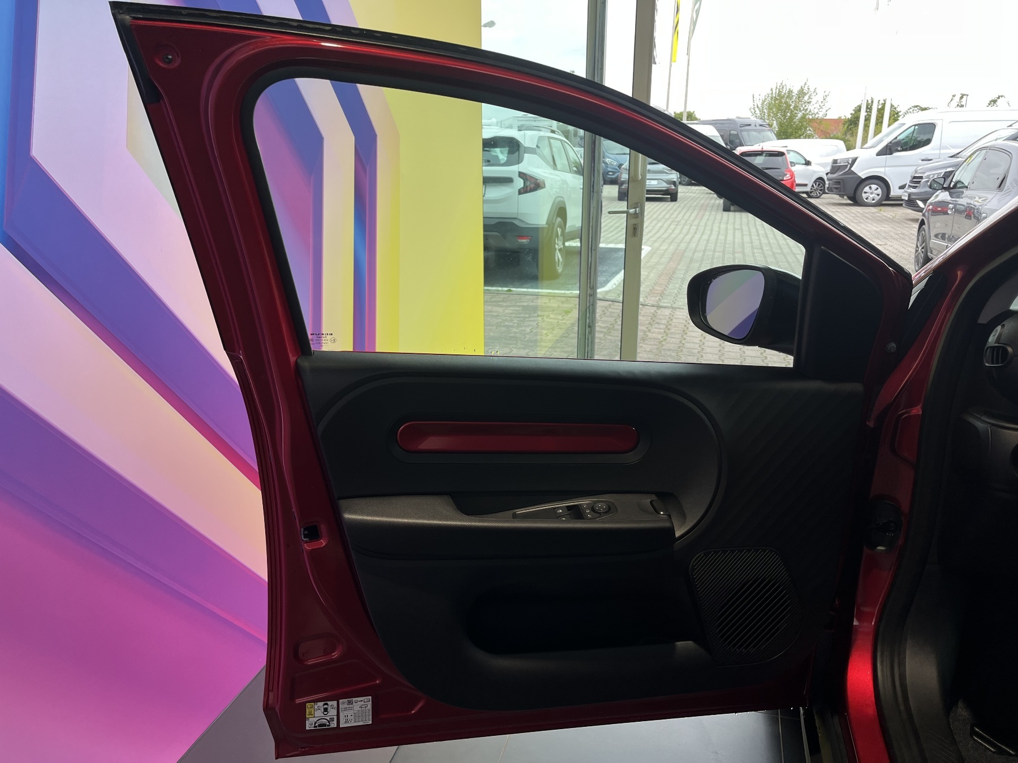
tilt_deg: -16.1
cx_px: 509
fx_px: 765
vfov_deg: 53.1
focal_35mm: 26
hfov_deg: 67.3
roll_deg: -0.8
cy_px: 382
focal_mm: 5.1
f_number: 1.6
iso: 32
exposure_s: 1/114
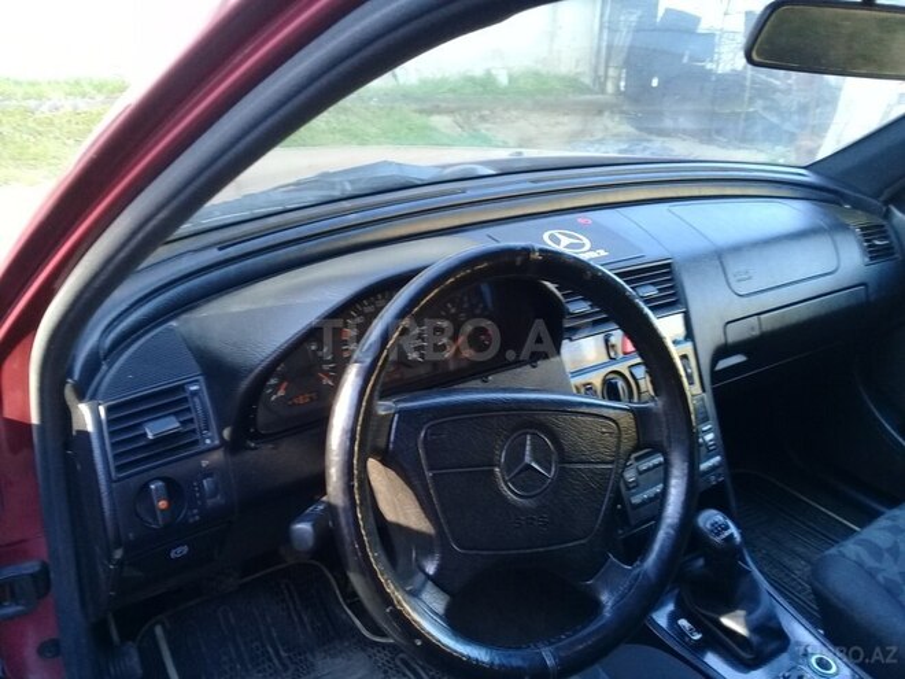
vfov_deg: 45.4
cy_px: 340
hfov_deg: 58.4
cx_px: 452
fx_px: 810
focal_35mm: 31
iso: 80
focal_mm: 3.3
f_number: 2.2
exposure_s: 1/33
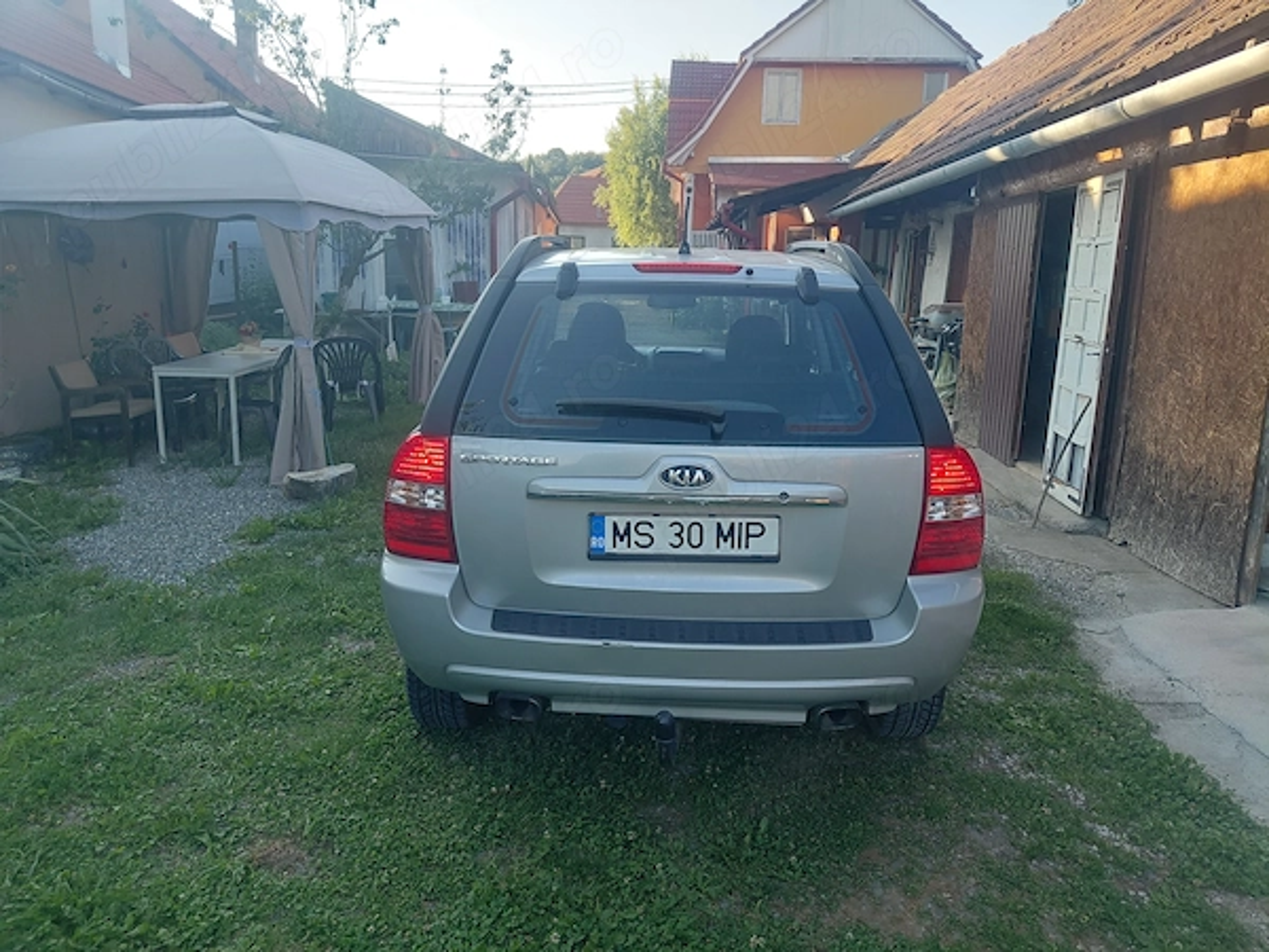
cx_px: 634
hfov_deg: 69.4
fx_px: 916
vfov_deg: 54.9
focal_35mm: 25
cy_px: 476
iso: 50
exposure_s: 1/239
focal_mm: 4.69
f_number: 1.8
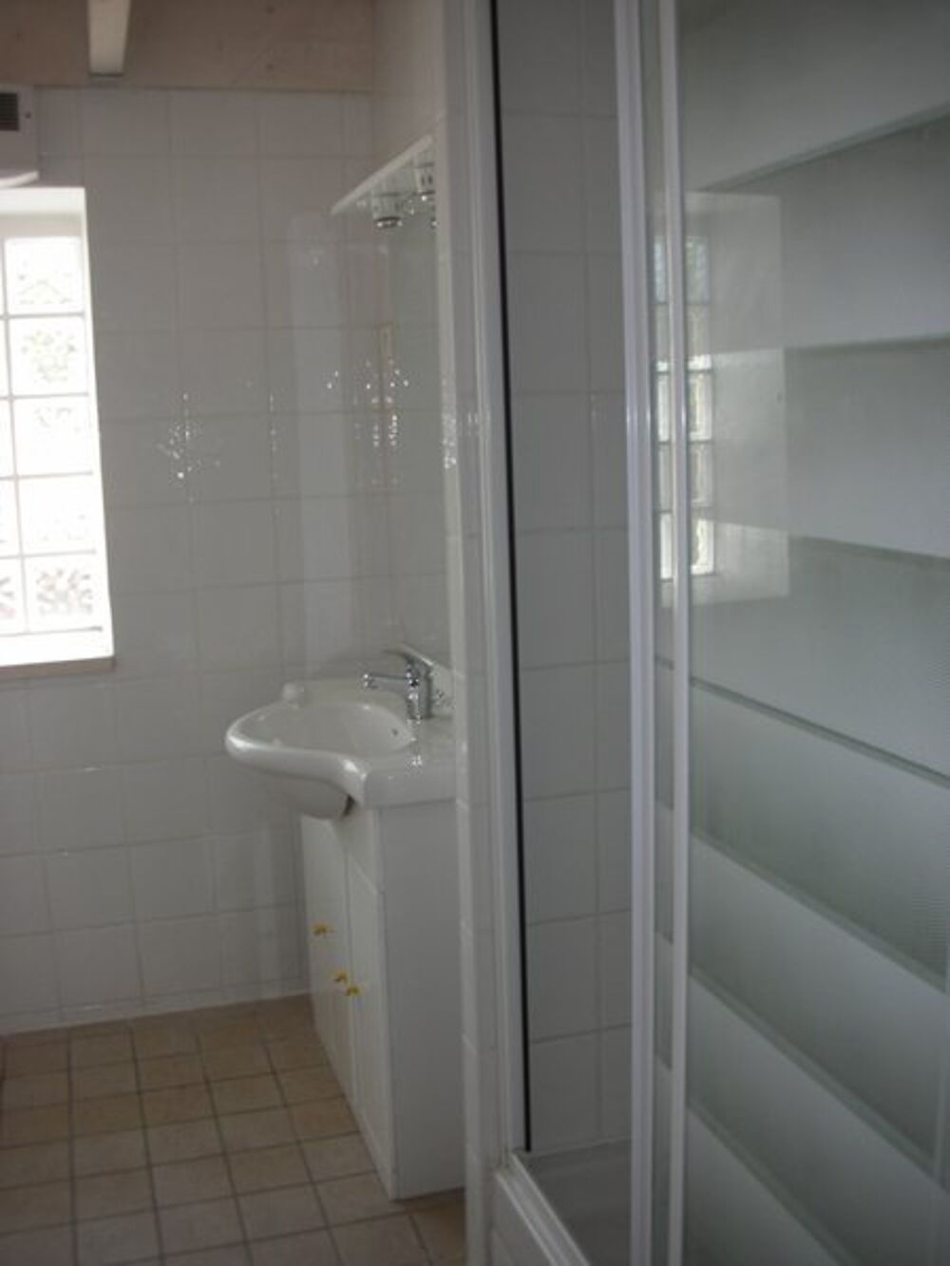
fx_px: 1281
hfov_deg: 40.7
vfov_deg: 52.6
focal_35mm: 35
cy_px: 633
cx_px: 475
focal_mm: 5.8
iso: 50
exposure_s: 1/30
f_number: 3
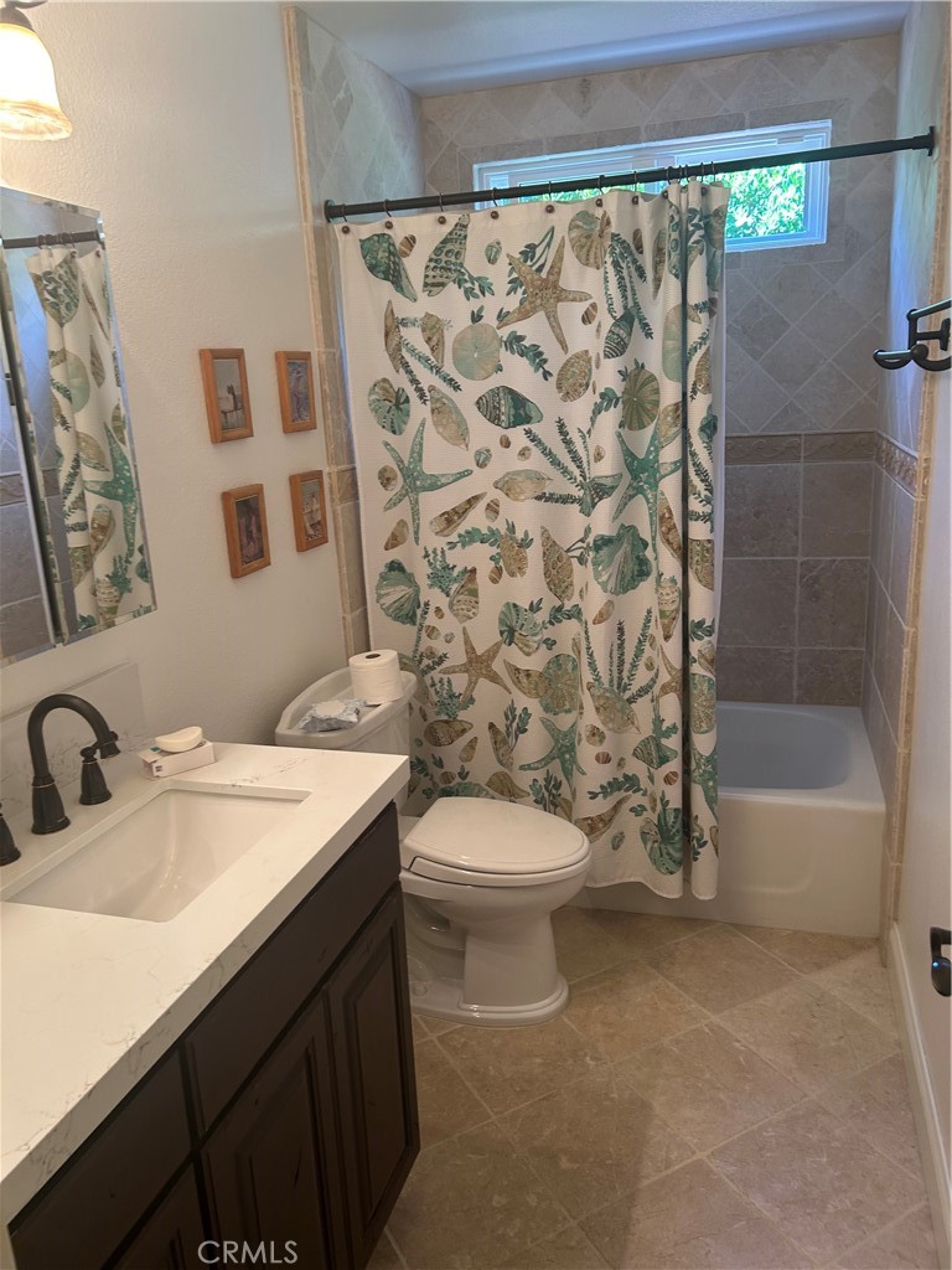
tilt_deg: -12.7
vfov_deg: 67.3
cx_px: 476
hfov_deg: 53.1
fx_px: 953
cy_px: 635
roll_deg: +2.9
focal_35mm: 26
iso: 80
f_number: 1.5
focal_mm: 5.7
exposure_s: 1/60
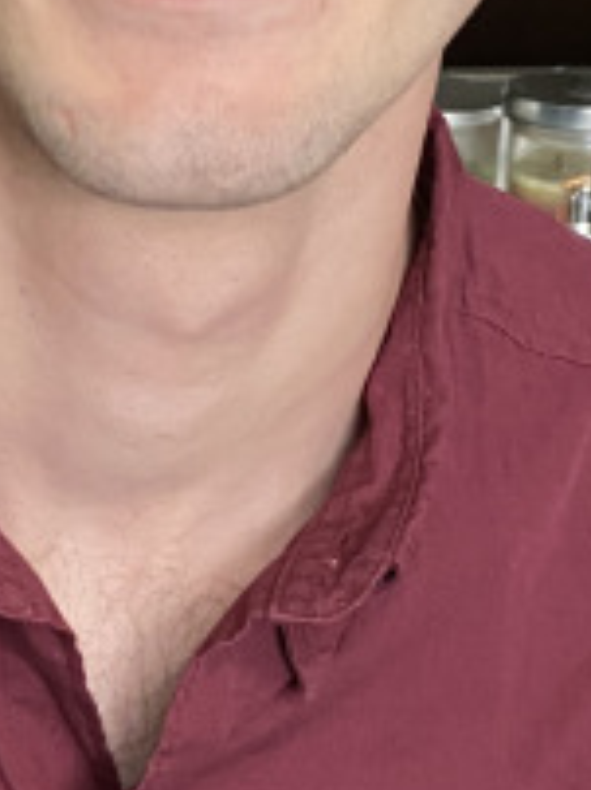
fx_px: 2509
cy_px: 229
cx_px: 114
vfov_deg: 17.8
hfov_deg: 13.4
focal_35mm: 110
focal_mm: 4.25
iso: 250
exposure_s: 1/60
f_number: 1.8
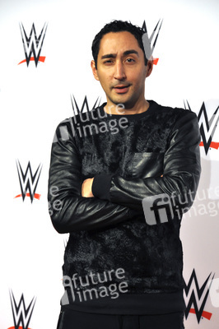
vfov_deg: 17.1
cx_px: 110
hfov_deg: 11.4
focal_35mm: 120
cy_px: 164
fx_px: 1097
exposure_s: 1/160
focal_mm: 80
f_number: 6.3
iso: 640
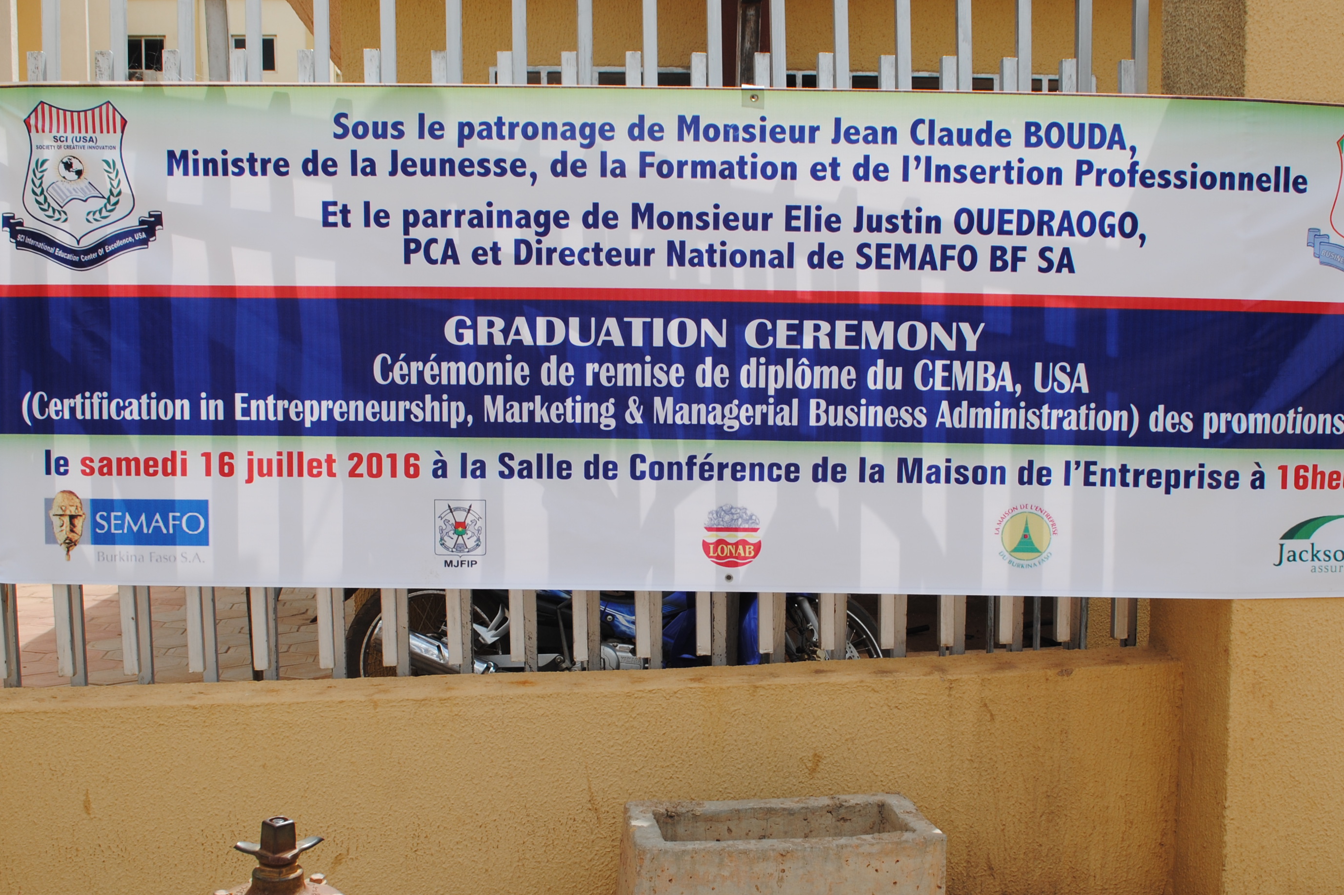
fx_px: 1418
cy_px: 491
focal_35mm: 38
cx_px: 706
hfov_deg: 50.7
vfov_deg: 35.0
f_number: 8
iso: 100
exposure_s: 1/250
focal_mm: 18
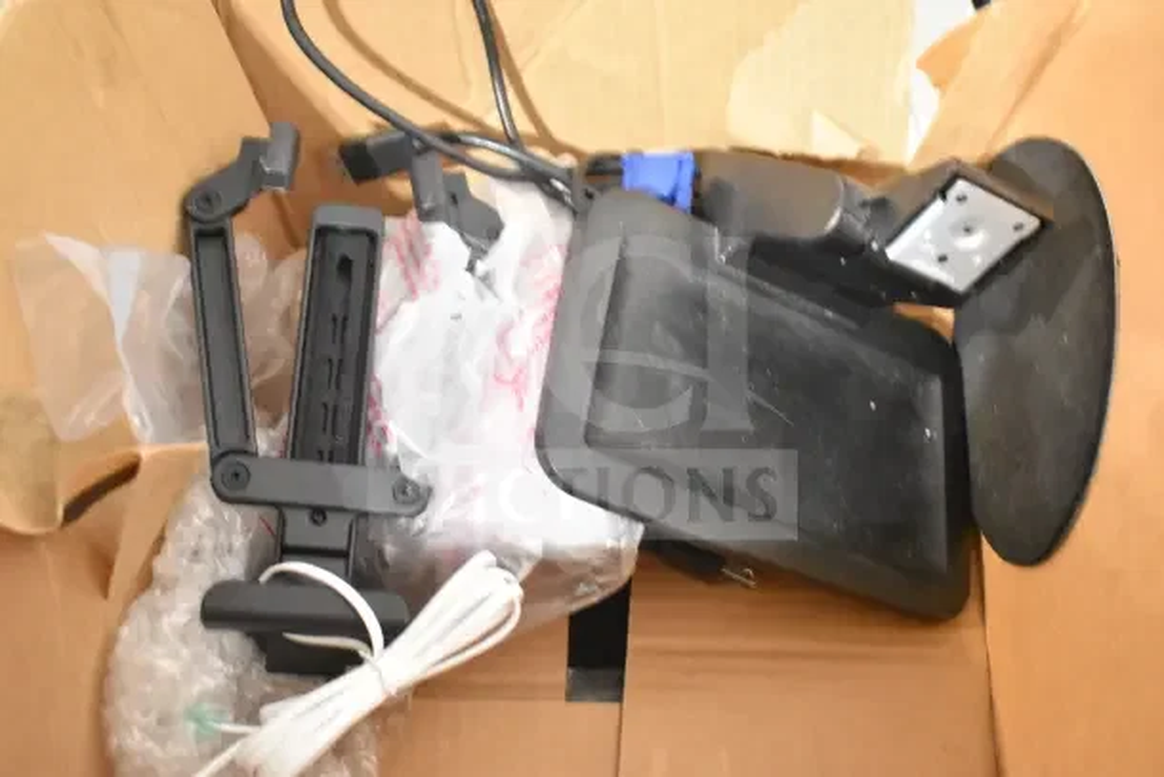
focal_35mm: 39
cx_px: 582
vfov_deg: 34.2
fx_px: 1261
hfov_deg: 49.5
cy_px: 388
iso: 6400
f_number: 4
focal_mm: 26
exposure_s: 1/50
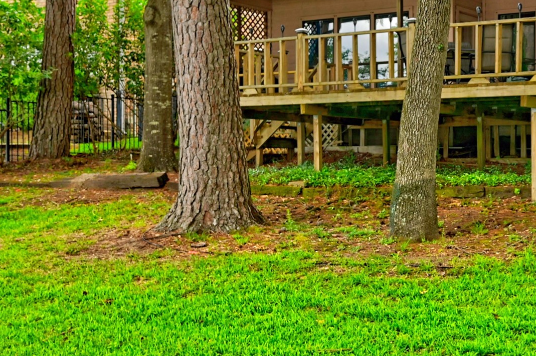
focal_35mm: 60
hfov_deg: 31.0
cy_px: 178
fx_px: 893
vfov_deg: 22.6
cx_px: 533
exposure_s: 1/80
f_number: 8
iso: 400
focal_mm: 29.5
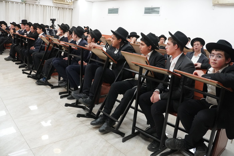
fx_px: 192
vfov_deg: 44.2
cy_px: 78
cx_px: 117
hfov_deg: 62.7
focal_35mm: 30
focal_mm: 19.7
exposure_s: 1/200
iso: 3200
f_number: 5.6
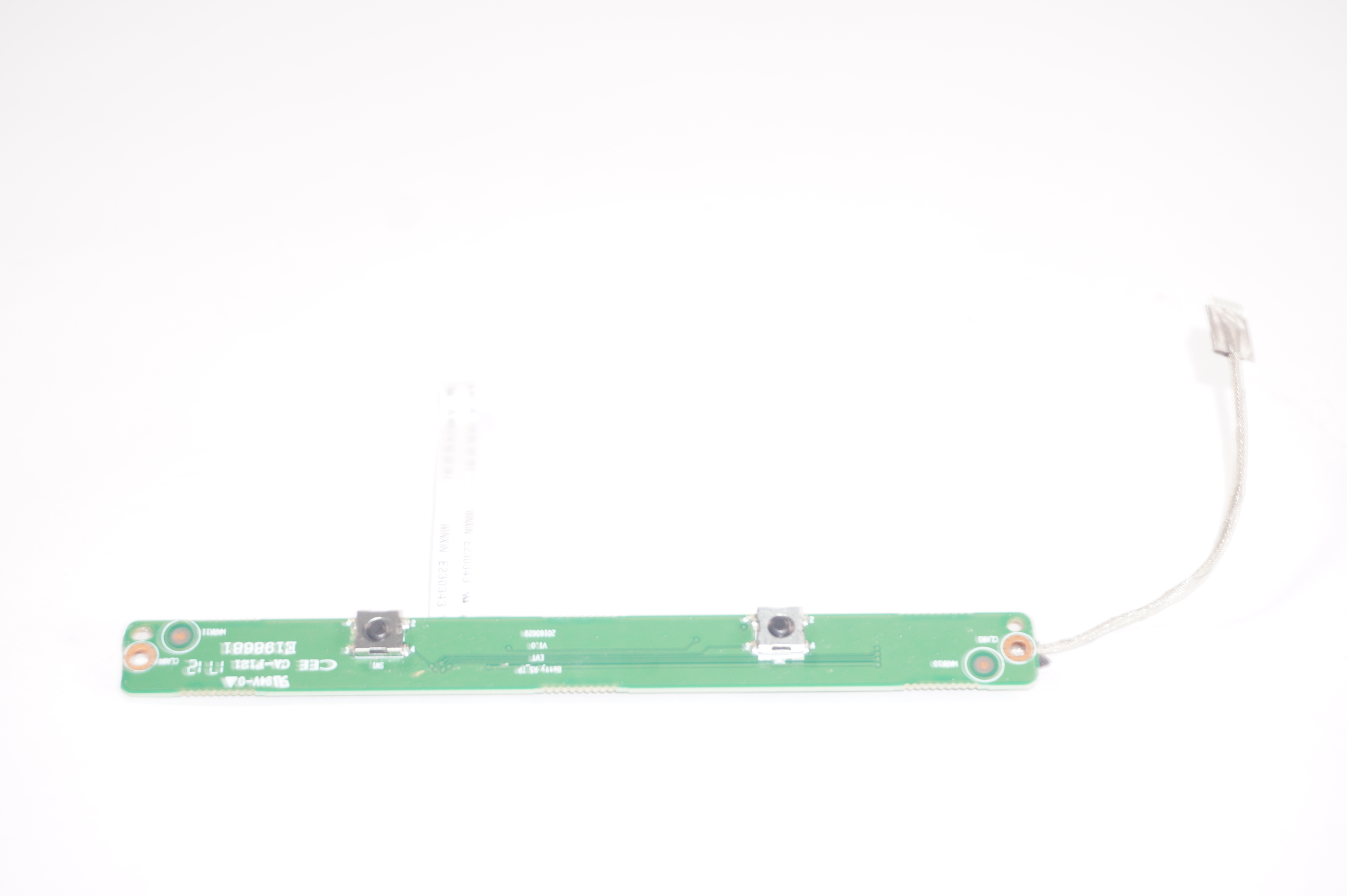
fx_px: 2748
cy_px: 448
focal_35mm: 74
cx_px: 674
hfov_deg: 27.5
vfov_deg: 18.5
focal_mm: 49
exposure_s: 1/30
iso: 100
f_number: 5.6
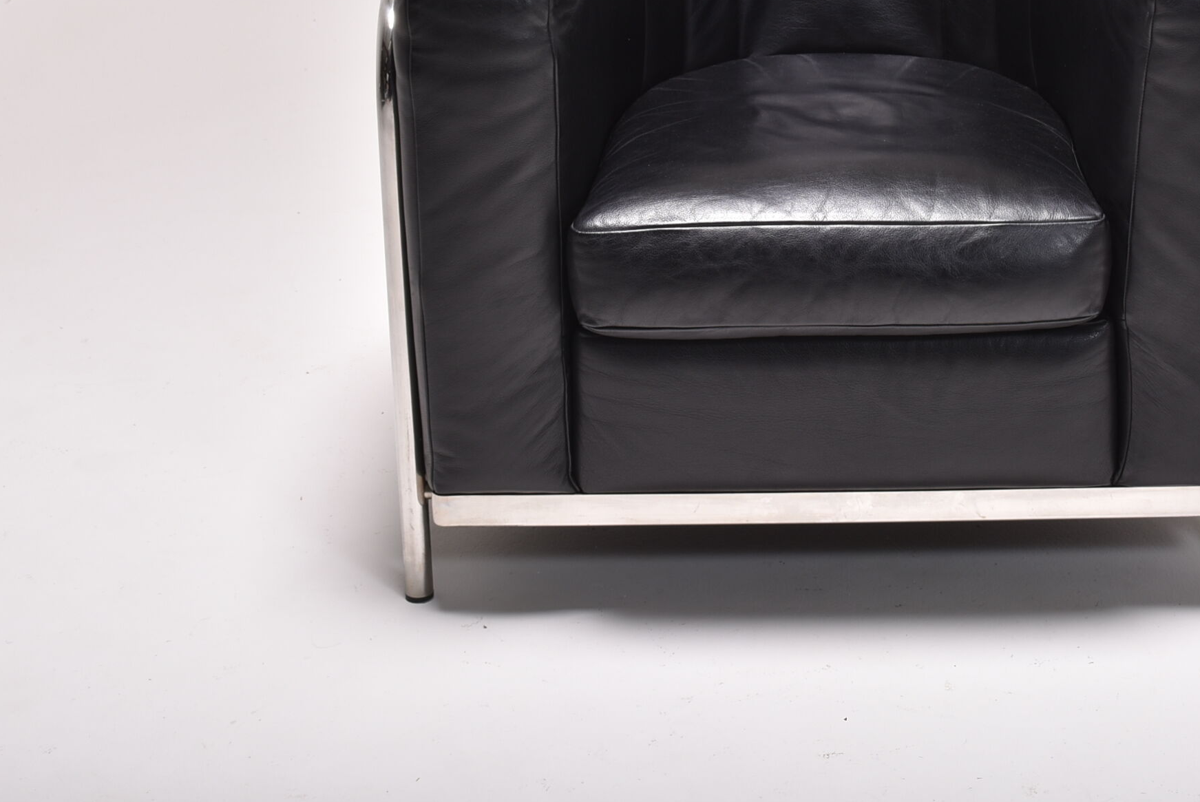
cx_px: 851
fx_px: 3436
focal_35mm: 103
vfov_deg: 13.2
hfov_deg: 19.7
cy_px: 149
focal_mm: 40
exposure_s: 1/200
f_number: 10
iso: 100
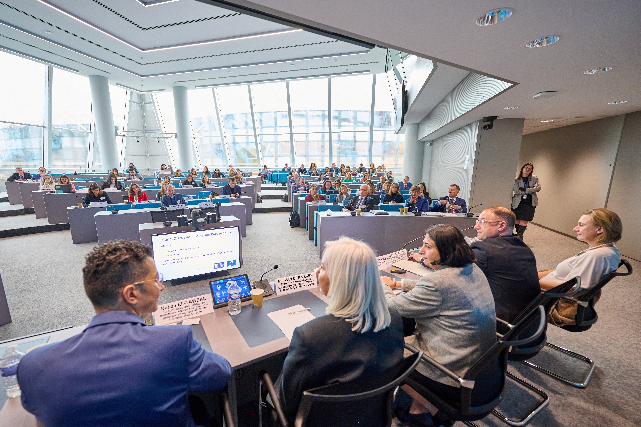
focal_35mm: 15
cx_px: 300
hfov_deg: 100.3
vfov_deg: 77.3
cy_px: 226
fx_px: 267
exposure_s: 1/250
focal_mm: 14
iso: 2500
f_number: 2.8
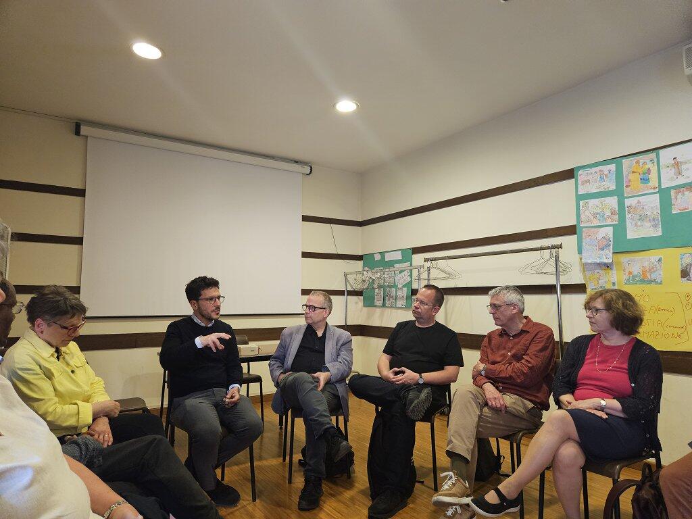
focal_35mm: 23
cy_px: 260
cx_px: 346
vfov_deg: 58.9
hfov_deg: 73.9
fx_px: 460
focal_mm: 5.4
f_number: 1.8
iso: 800
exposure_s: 1/100
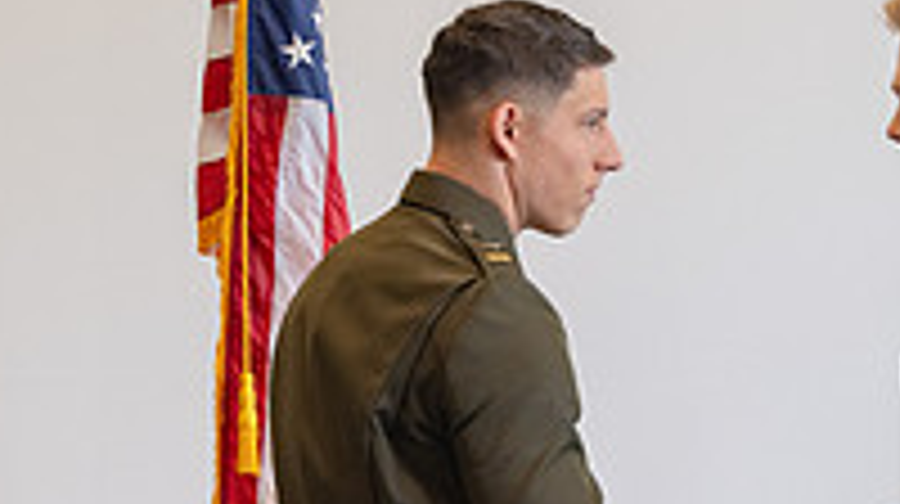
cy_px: 446
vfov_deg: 4.9
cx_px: 1076
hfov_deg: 8.6
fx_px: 5912
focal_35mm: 248
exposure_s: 1/200
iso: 500
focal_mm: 70
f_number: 2.8
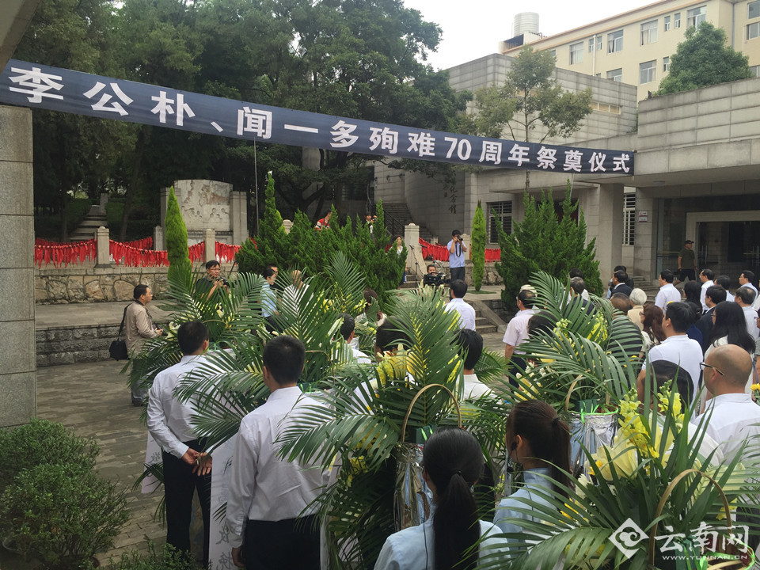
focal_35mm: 29
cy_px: 285
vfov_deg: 48.2
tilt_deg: -2.1
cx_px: 380
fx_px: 637
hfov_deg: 61.7
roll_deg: -1.5
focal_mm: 4.15
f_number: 2.2
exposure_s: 1/465
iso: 32
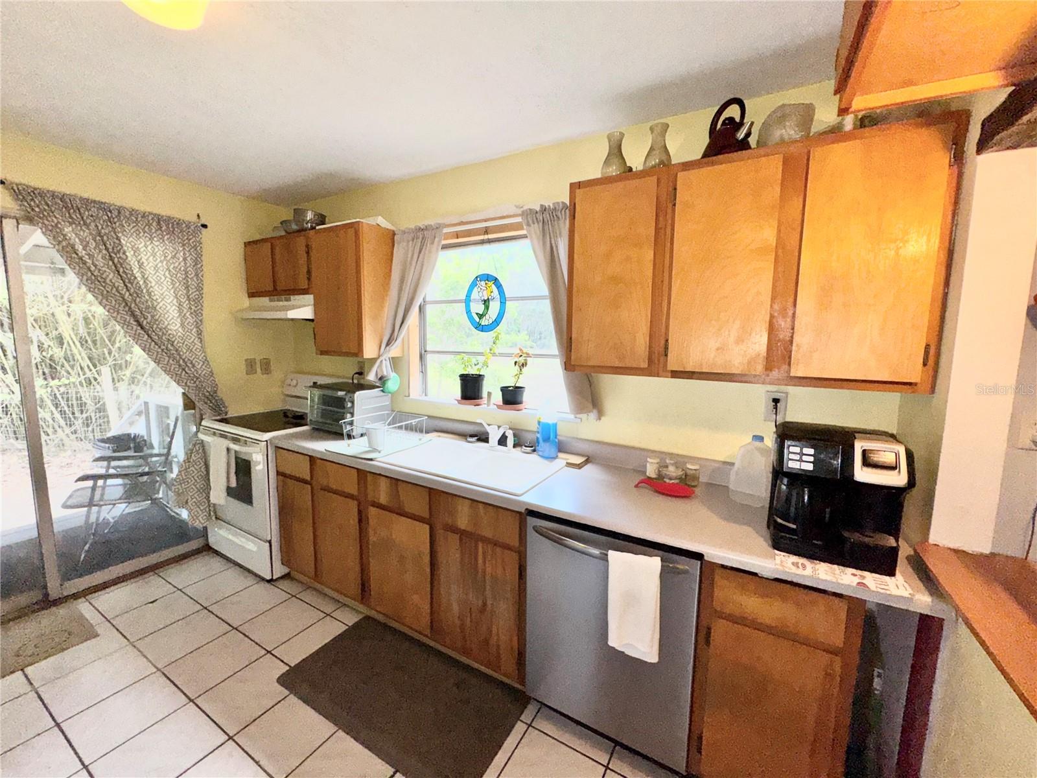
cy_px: 389
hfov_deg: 102.1
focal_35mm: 14
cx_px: 518
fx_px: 419
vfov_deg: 85.7
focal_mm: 2.22
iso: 32
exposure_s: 1/122
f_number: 2.2
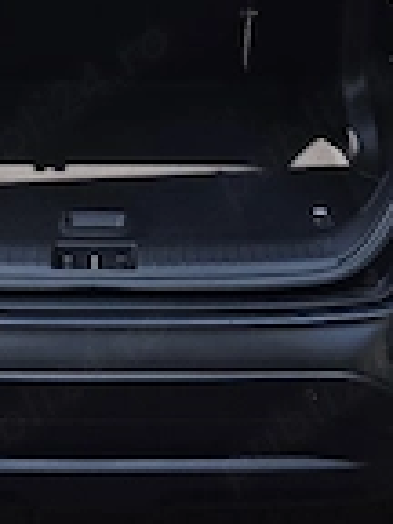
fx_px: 969
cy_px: -127
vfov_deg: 26.4
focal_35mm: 64
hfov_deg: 22.8
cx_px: 124
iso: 80
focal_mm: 6.3
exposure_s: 1/1667
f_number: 1.7
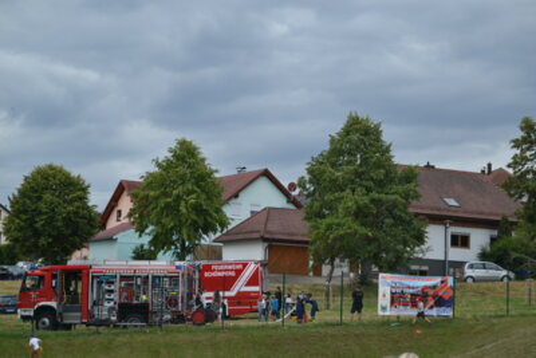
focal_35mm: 82
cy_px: 179
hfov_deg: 24.6
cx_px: 268
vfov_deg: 16.6
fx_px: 1229
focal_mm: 55
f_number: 5.6
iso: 110
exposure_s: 1/125
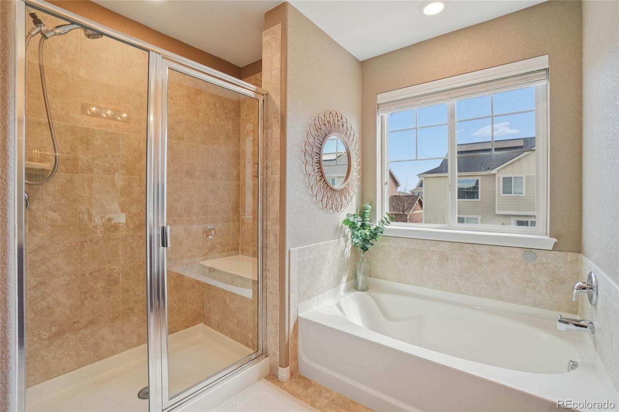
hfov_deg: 100.4
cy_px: 206
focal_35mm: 15
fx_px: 258
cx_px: 310
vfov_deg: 77.3
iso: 400
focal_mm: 10
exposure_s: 1/80
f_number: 8
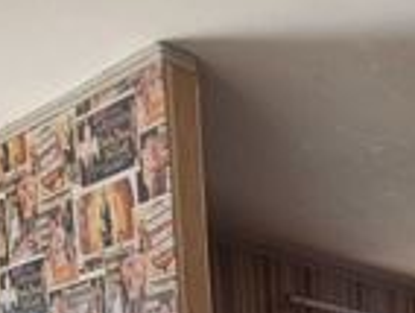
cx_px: 710
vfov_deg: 14.4
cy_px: 723
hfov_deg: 20.4
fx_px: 877
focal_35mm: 73
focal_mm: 2.2
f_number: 2.2
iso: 50
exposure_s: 1/50
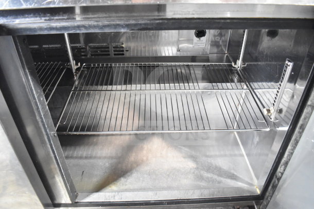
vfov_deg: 48.0
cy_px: 104
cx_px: 157
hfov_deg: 67.4
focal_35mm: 27
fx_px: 236
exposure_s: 1/80
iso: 6400
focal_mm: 18
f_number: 4.5
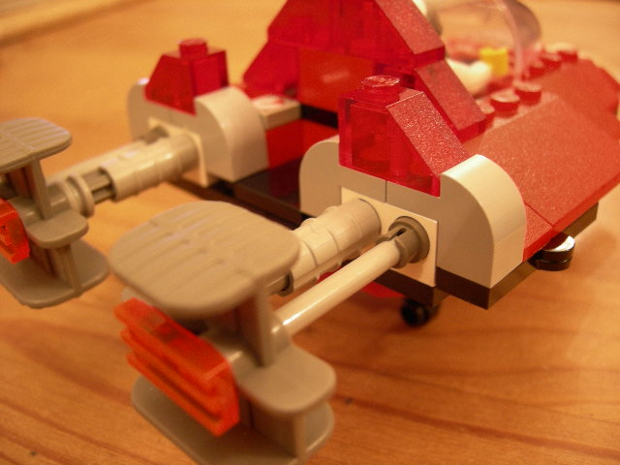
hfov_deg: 51.4
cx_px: 310
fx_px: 645
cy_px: 232
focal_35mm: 36
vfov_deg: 39.7
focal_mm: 7.5
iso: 200
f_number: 2.7
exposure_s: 1/3.7
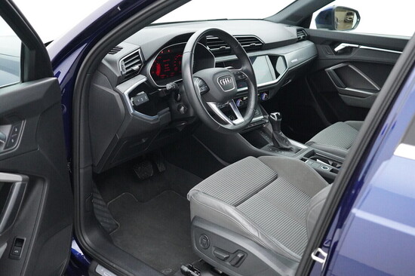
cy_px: 138
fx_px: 415
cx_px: 208
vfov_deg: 36.8
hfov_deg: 53.2
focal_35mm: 36
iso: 6400
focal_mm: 24
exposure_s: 1/1250
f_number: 2.8
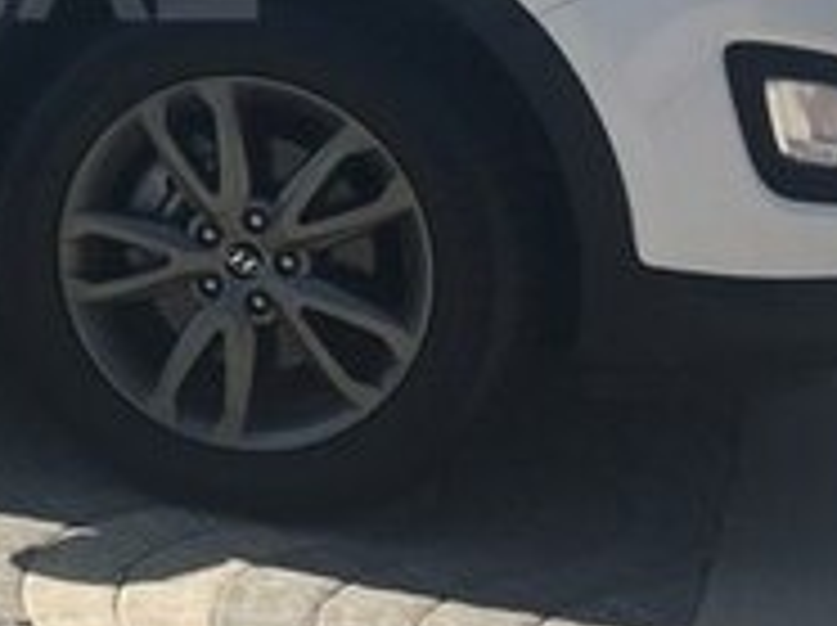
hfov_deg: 18.0
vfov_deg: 14.0
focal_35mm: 103
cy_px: -47
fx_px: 2487
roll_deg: -2.0
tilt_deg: -6.2
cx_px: -202
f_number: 2.2
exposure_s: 1/2198
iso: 25
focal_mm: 4.15
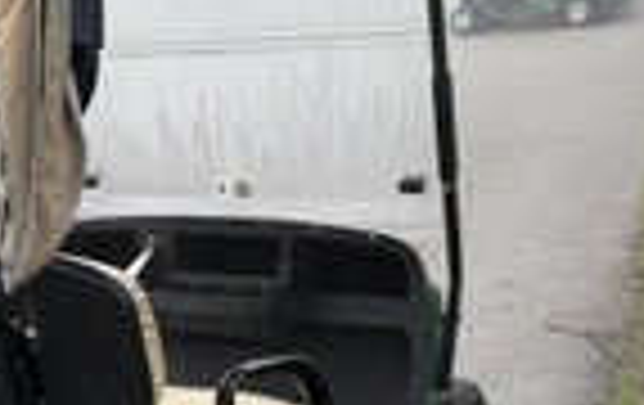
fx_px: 1249
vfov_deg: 18.1
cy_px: 364
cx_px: 117
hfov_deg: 28.2
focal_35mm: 71
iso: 64
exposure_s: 1/237
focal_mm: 6.76
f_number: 1.78
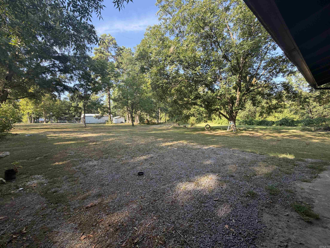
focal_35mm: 14
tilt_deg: -1.0
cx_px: 165
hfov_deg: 102.1
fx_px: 133
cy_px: 124
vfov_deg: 85.7
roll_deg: +1.8
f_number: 2.2
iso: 50
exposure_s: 1/131
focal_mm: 2.22
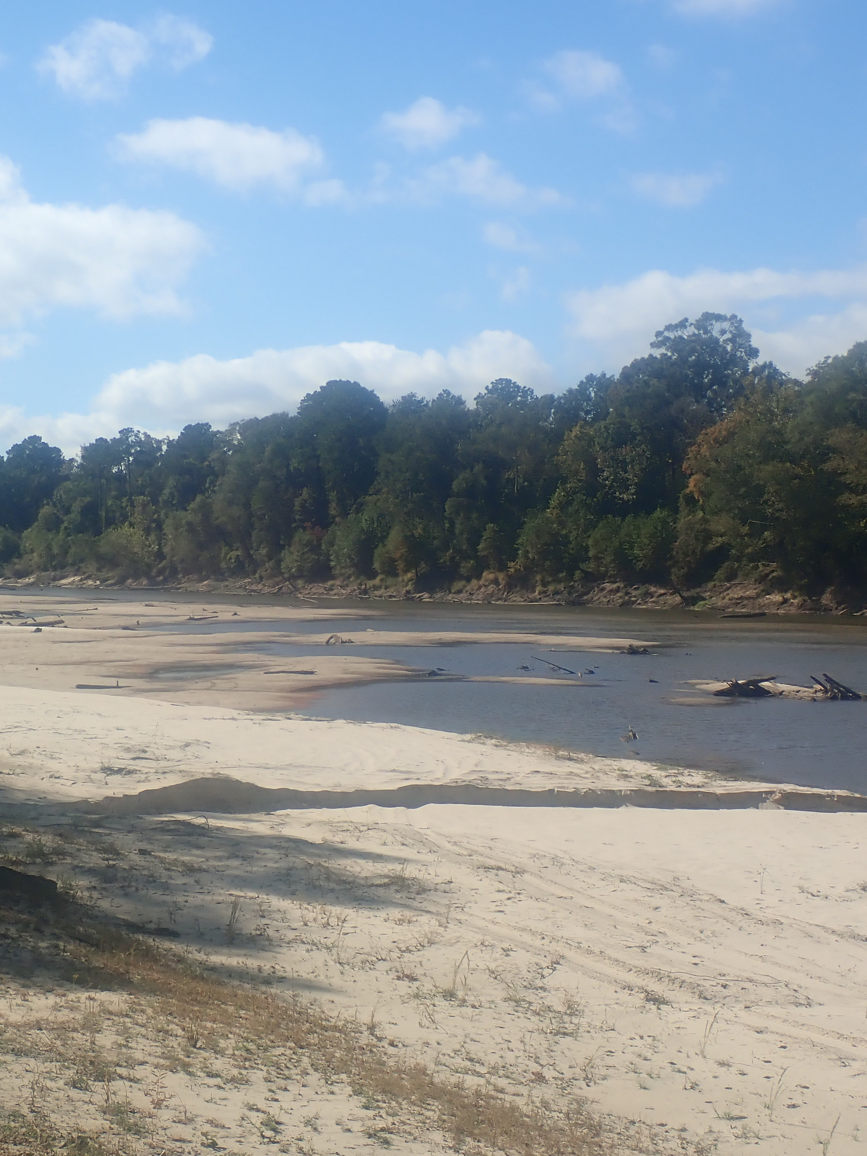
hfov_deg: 23.4
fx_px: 2070
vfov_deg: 31.2
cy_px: 583
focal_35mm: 62
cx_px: 233
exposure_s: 1/1000
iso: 100
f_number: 4.5
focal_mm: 8.41
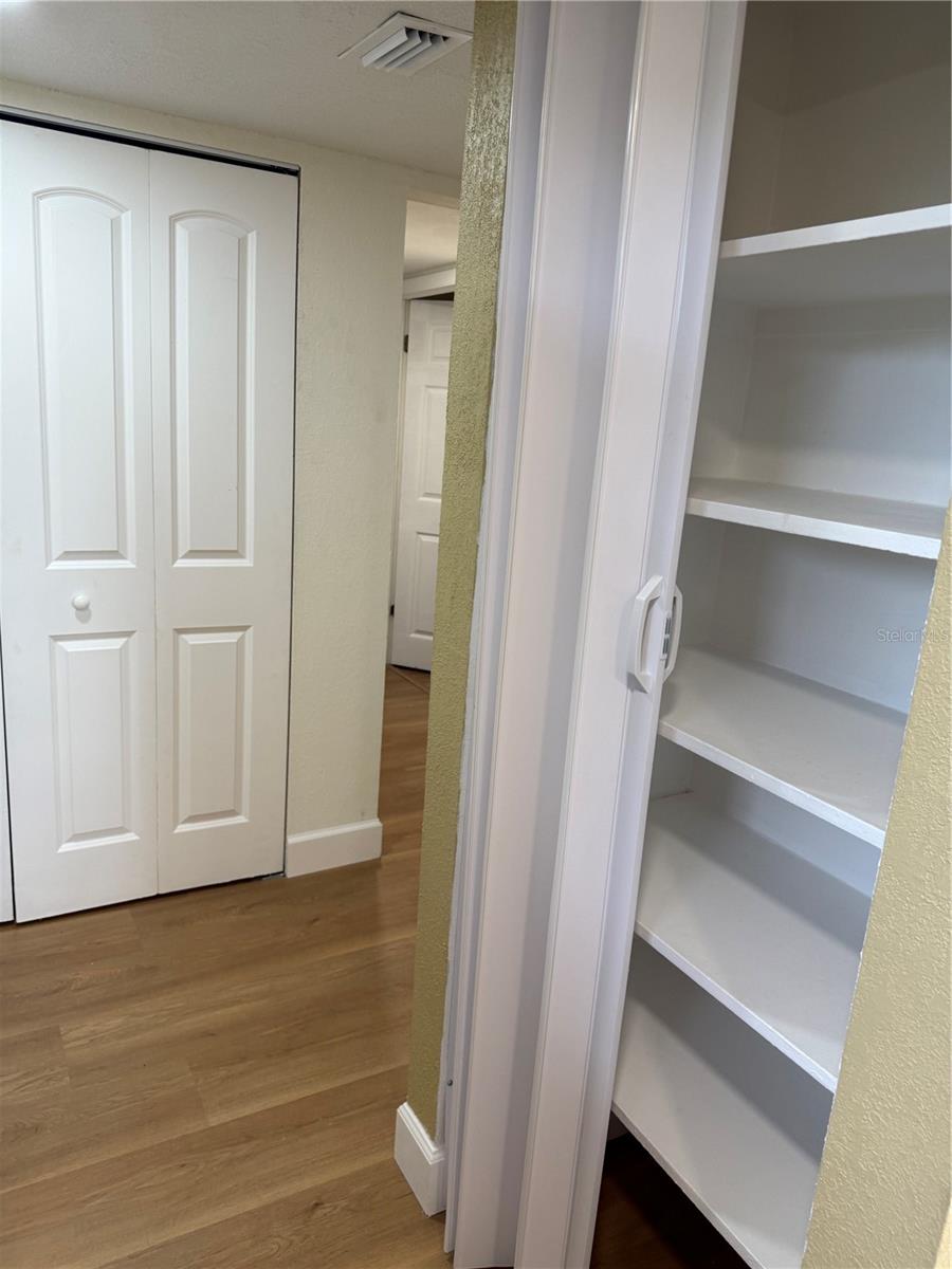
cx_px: 476
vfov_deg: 71.6
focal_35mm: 24
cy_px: 634
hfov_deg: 56.8
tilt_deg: -13.4
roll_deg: -4.0
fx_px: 880
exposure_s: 1/120
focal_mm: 6.76
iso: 125
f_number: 1.78
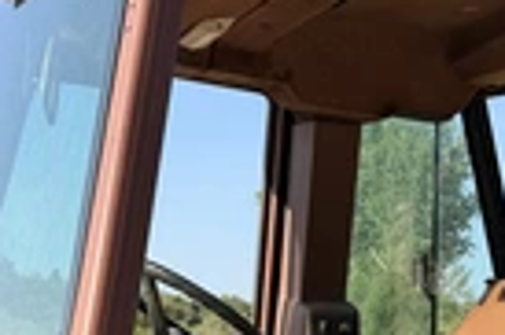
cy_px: 398
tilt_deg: -1.1
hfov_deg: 27.0
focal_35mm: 73
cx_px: 435
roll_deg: -1.2
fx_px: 1023
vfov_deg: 17.8
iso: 80
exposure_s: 1/1727
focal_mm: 6.76
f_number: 1.78
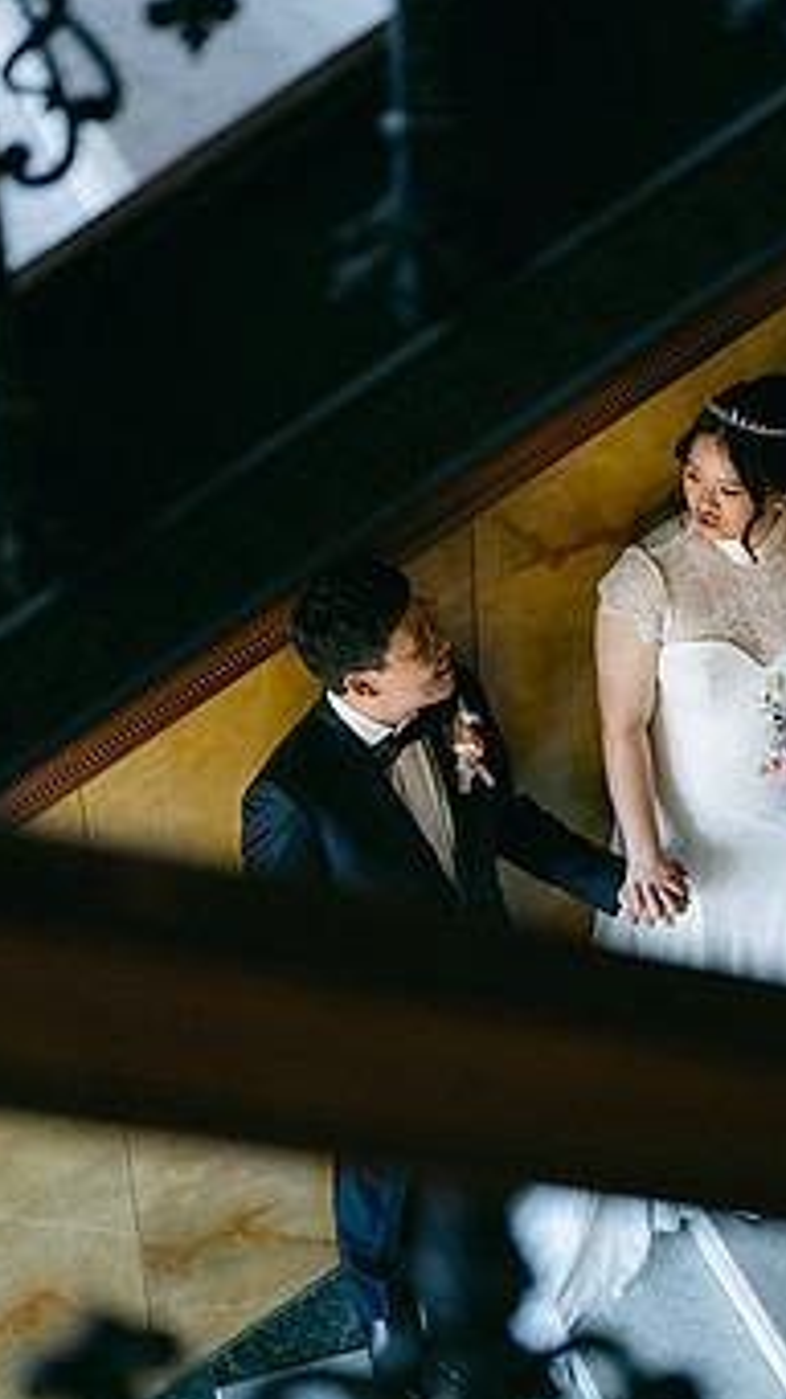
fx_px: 2560
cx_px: 528
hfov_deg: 17.4
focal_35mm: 69
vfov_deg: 30.6
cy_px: 712
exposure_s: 1/125
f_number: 1.8
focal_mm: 50
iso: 560
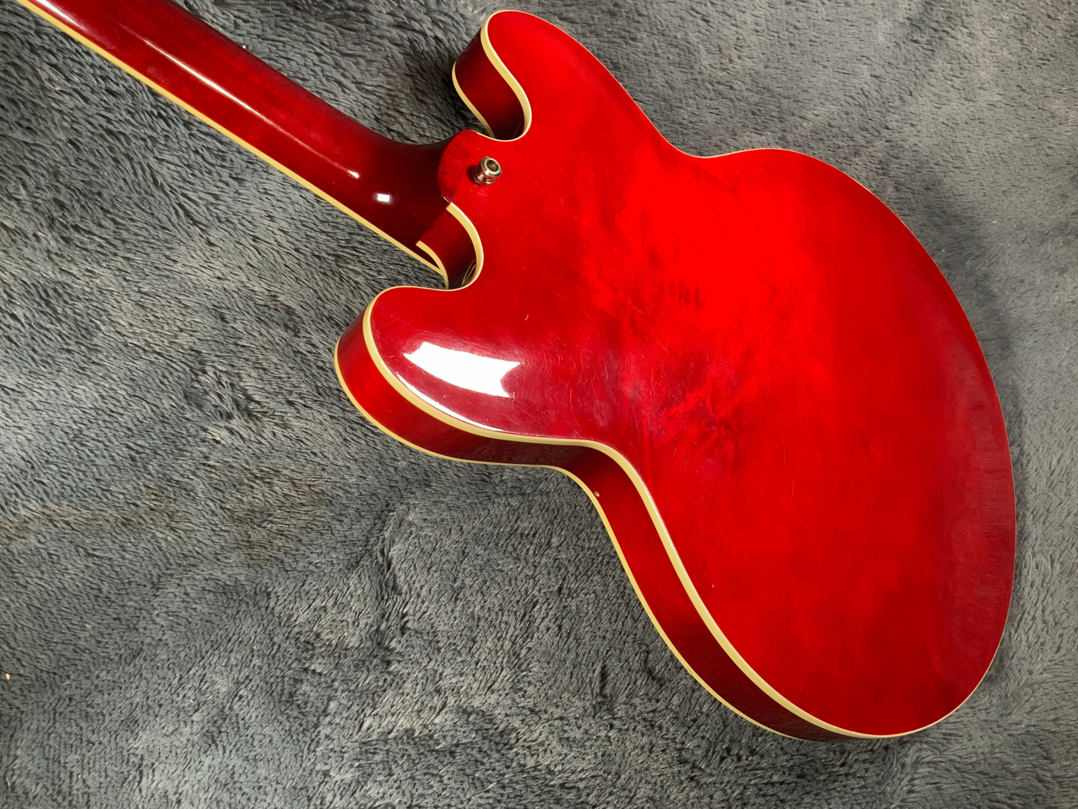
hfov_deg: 58.3
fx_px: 965
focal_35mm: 31
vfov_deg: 45.4
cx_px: 574
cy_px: 380
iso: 64
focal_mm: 3
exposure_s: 1/78
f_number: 1.8
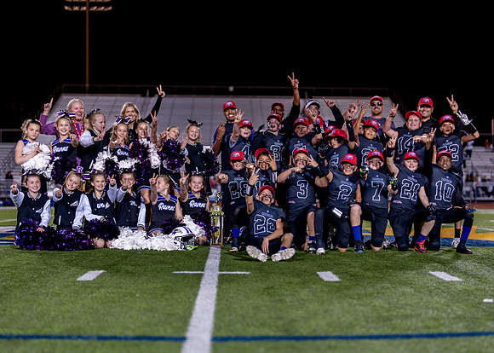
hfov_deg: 32.6
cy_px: 194
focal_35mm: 60
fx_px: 843
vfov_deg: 23.6
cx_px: 268
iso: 160
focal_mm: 50
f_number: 1.2
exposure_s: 1/320
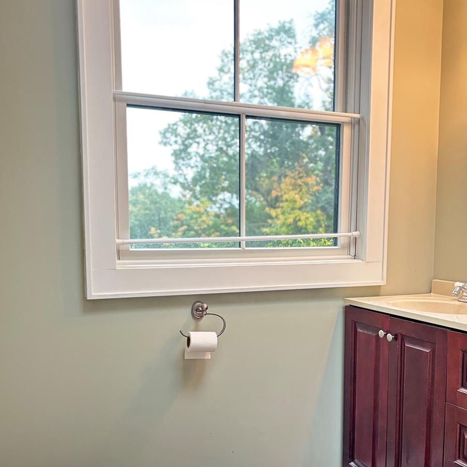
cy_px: 296
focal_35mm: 39
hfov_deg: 42.7
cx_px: 265
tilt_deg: -6.5
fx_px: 595
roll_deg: -0.6
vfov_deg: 42.5
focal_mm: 5.96
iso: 500
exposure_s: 1/60
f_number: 1.6
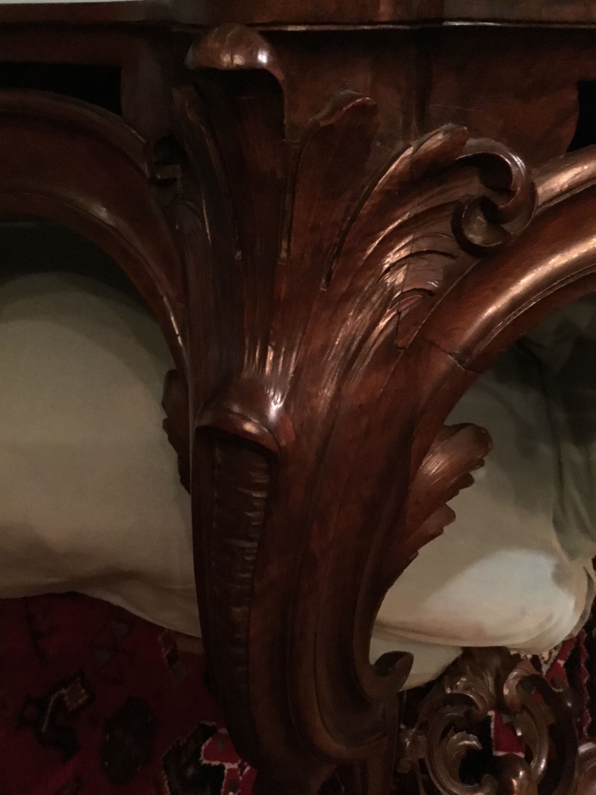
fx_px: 712
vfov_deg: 58.4
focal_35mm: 31
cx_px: 298
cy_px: 398
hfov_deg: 45.4
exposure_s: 1/17
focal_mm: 3.3
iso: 800
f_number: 2.4
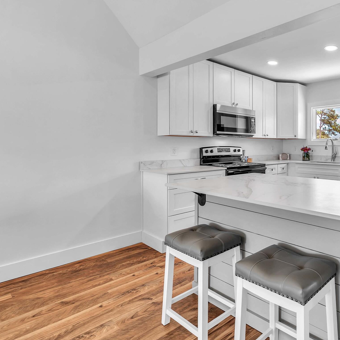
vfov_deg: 74.4
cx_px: 309
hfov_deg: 62.2
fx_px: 222
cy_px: 147
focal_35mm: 20
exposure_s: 1/200
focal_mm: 12
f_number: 5.6
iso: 100
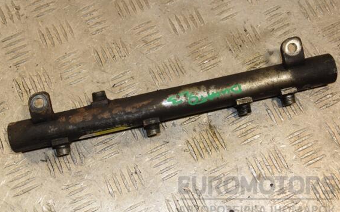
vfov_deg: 22.9
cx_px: 167
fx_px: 524
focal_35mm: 57
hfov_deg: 36.0
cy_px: 106
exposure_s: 1/200
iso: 800
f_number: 9
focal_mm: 35
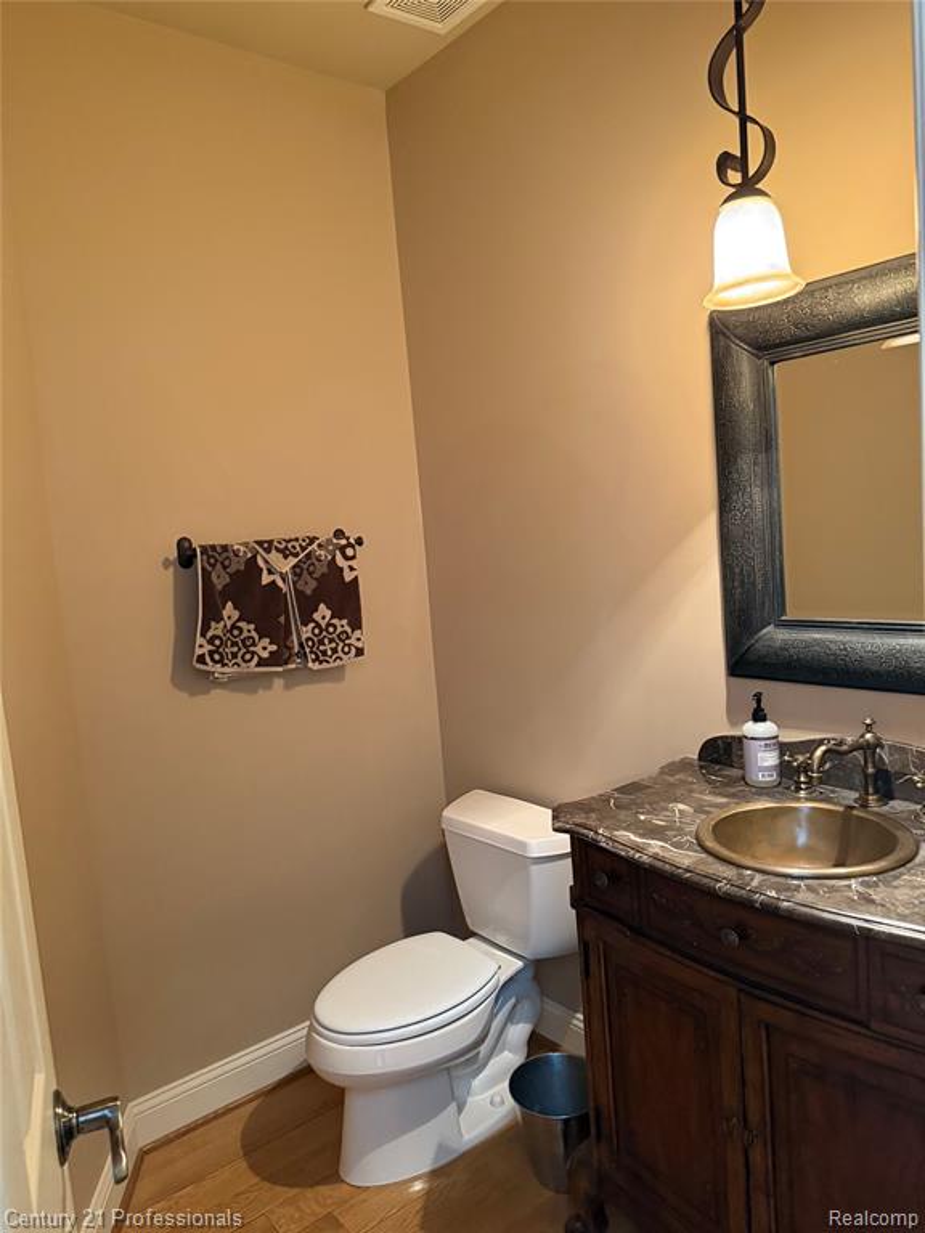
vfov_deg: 71.6
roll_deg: +5.0
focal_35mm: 24
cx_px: 462
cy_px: 616
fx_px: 855
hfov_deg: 56.8
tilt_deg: -5.5
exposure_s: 1/40
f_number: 1.78
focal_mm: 6.76
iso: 800
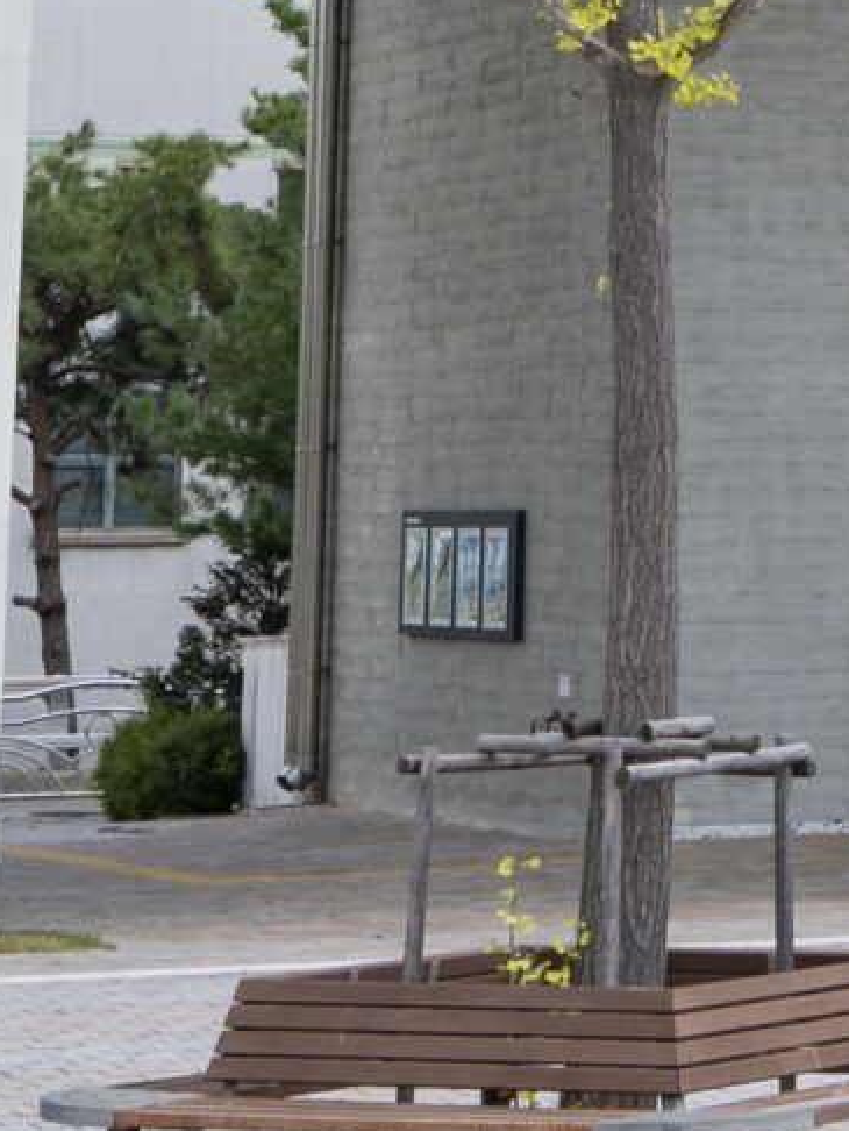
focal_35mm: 157
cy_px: -744
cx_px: 1400
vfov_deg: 11.8
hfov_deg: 9.1
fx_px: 5130
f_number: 9
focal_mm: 31
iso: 100
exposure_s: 1/125
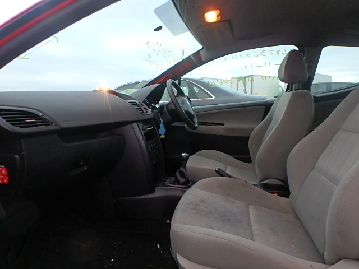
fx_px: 218
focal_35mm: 21
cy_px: 134
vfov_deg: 63.4
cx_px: 180
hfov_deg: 79.0
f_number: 3.5
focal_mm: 3.7
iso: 320
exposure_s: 1/30
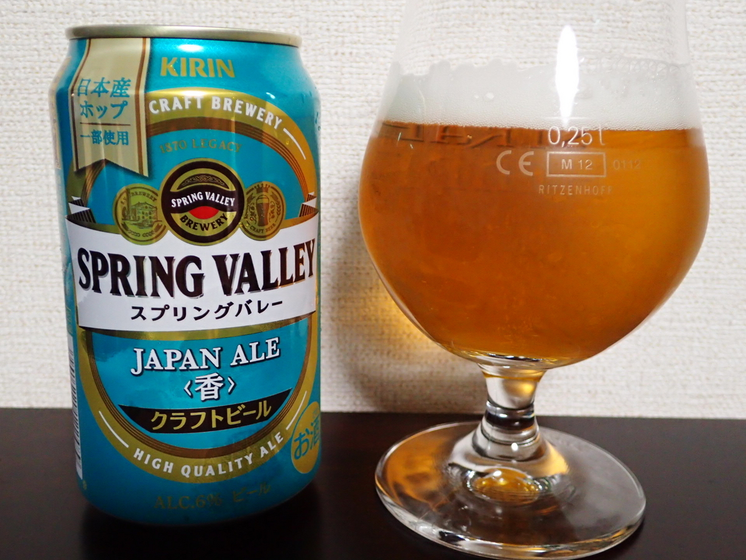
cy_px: 280
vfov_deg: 40.7
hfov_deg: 52.6
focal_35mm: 35
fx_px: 754
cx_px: 373
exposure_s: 1/30
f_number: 2.6
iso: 500
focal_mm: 6.42
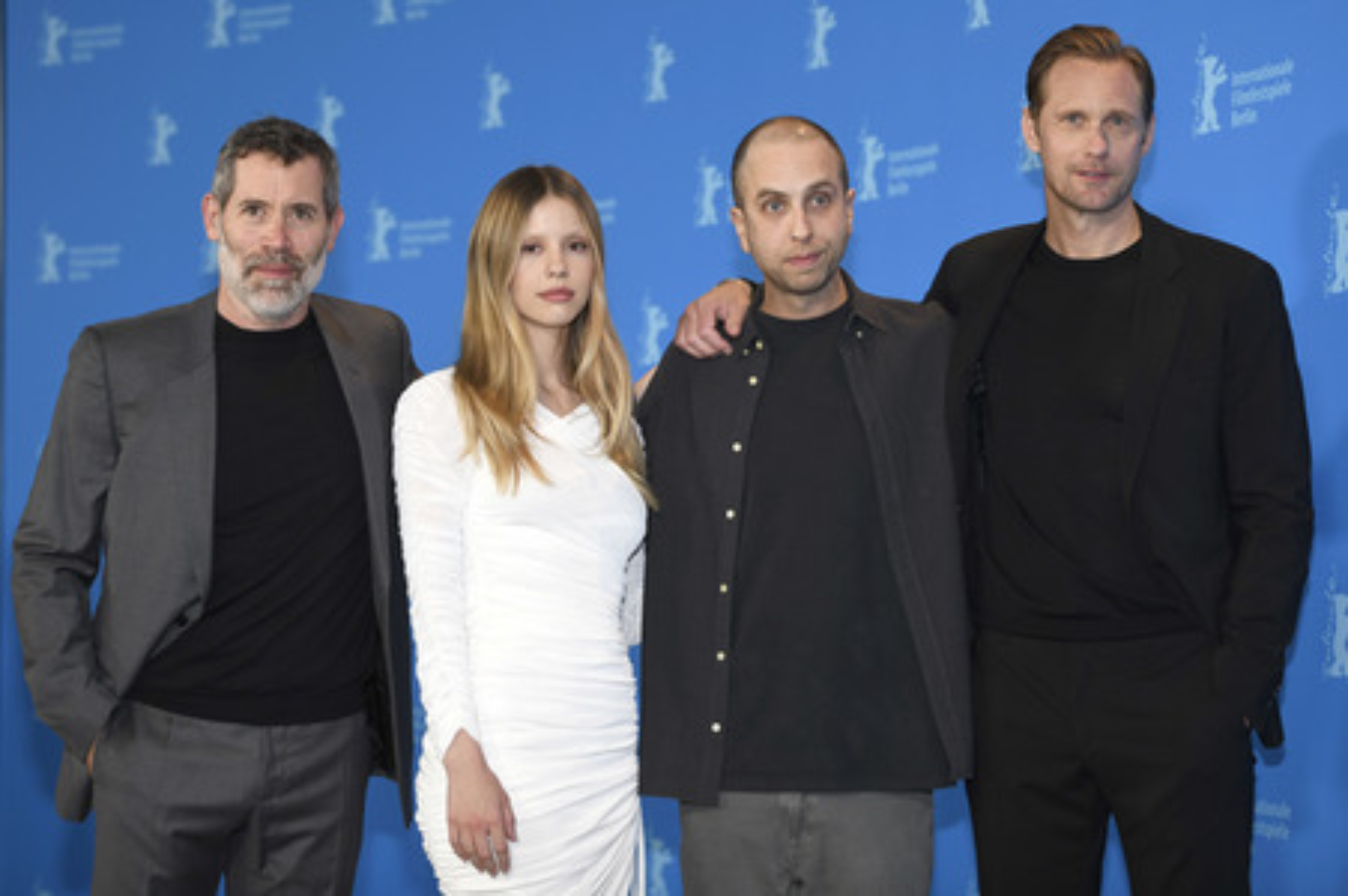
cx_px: 674
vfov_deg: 19.4
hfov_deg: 28.9
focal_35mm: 70
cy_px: 448
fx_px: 2619
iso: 640
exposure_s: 1/400
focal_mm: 70
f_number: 3.2
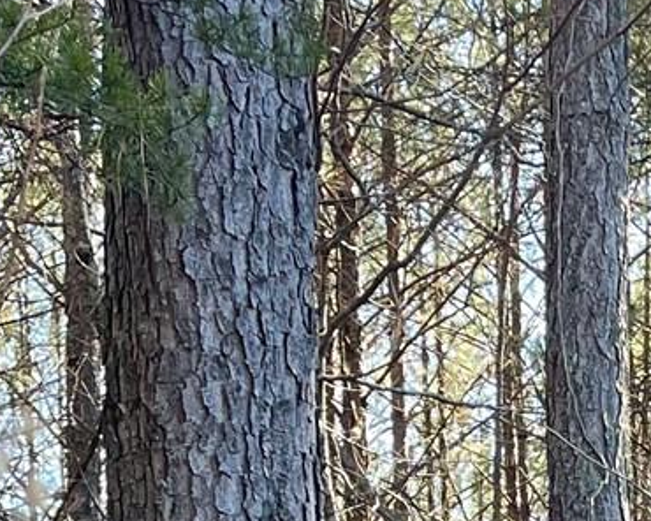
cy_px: 1042
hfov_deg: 12.5
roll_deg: +0.3
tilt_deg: -2.7
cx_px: 1302
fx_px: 2601
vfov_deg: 10.5
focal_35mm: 135
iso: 40
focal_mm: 5.1
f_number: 1.6
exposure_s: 1/121
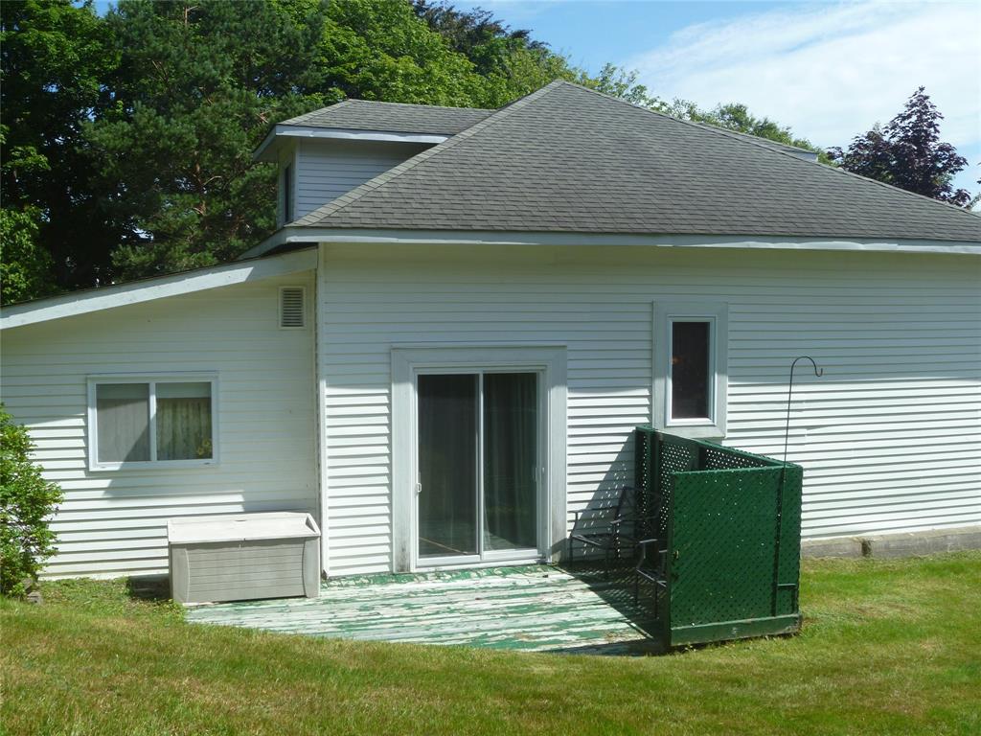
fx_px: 992
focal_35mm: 35
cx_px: 490
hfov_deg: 52.6
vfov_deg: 40.7
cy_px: 368
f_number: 5.6
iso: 80
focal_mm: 6.3
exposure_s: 1/200
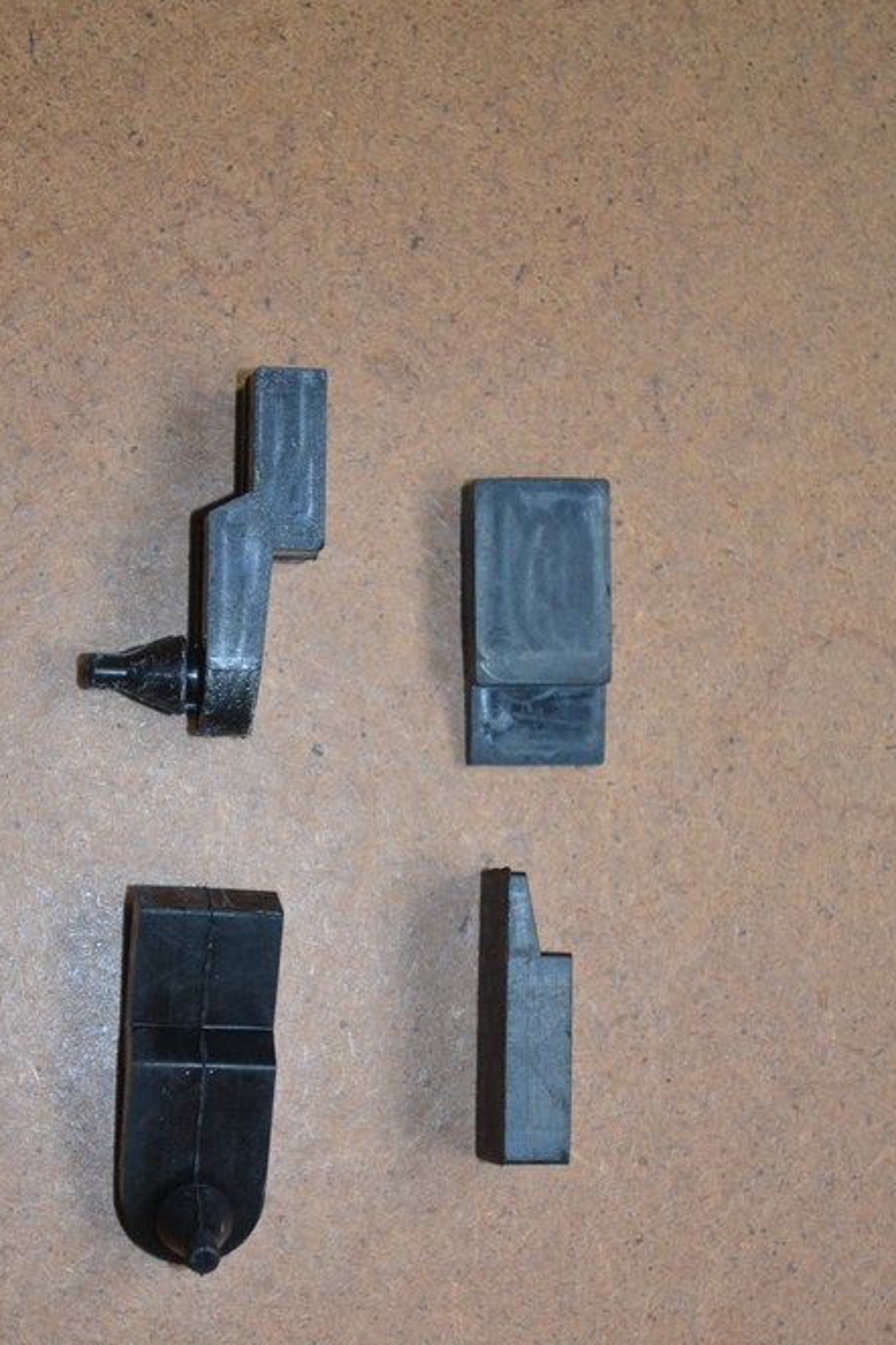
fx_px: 3568
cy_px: 775
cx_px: 385
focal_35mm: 96
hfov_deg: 14.3
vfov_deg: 21.3
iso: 1100
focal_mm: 55
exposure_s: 1/60
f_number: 5.6
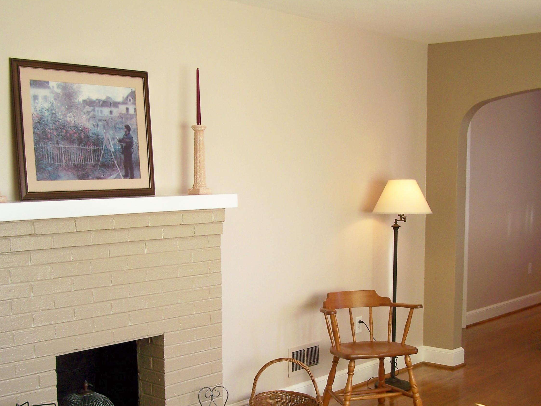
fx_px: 797
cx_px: 285
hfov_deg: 37.5
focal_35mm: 51
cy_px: 270
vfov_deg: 28.4
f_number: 2.8
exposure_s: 1/50
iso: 64
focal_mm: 6.3
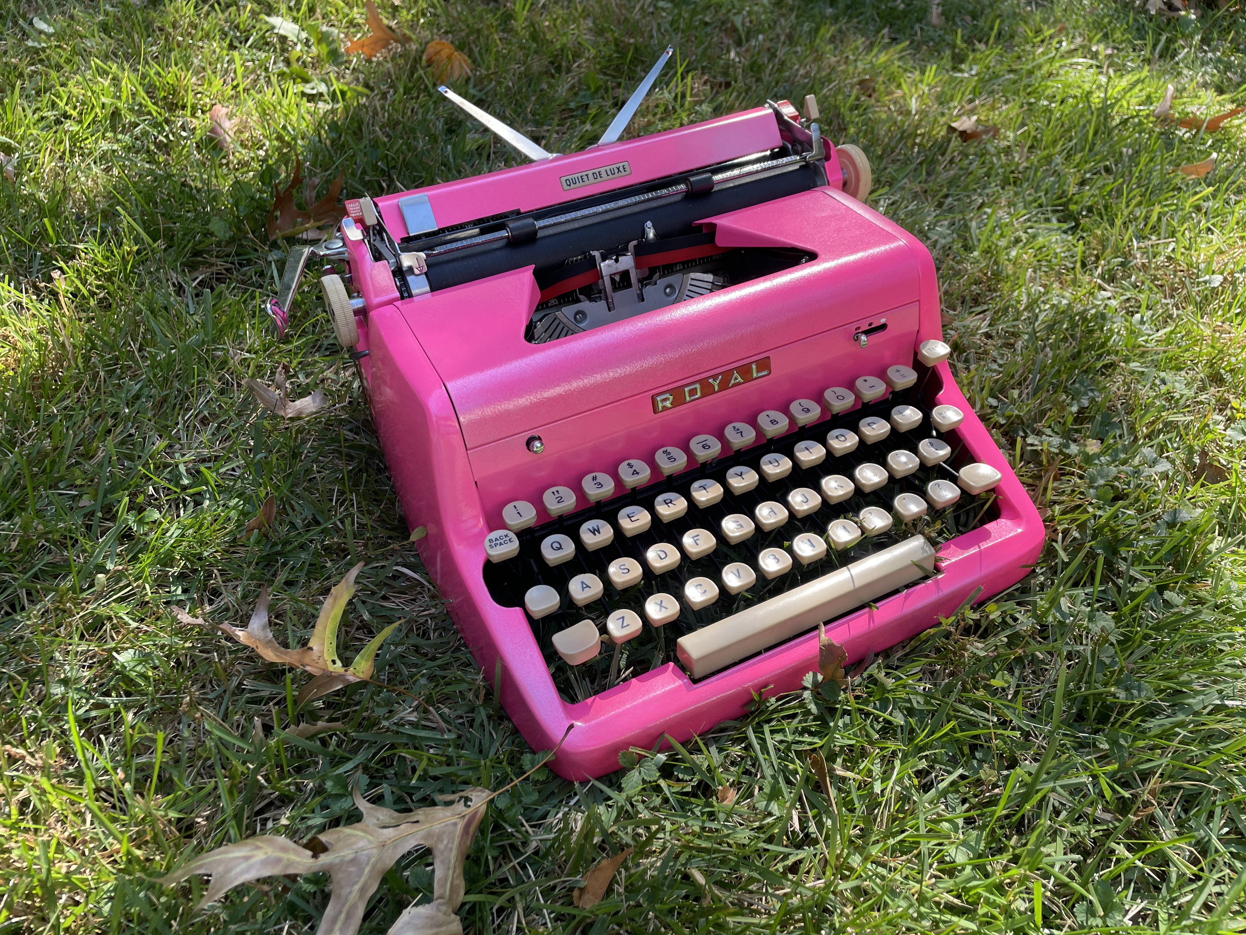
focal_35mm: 26
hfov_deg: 67.3
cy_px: 468
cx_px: 623
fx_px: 936
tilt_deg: -48.4
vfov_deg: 53.1
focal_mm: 4.2
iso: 32
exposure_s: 1/332
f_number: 1.6
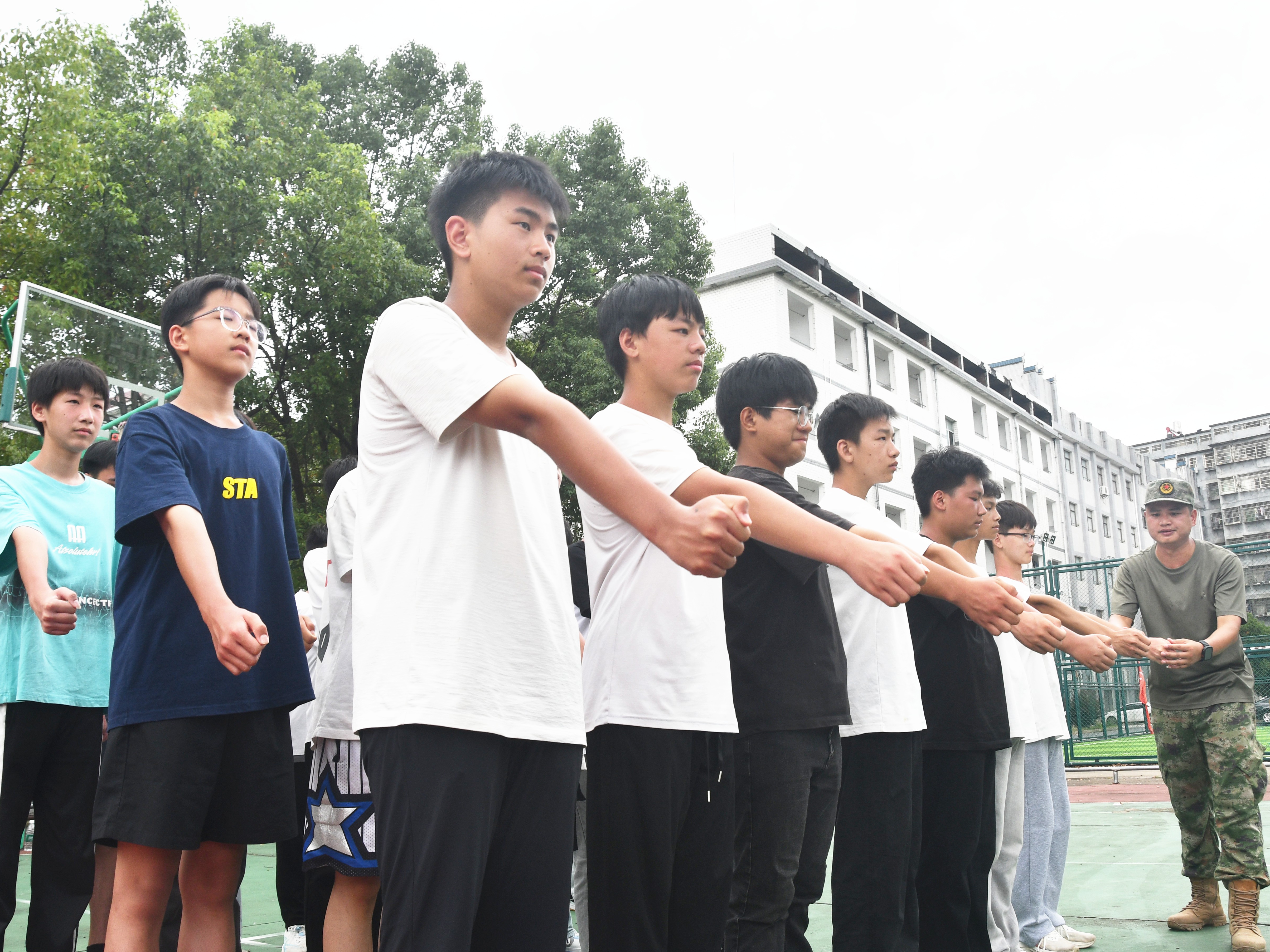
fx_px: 1101
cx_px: 690
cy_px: 474
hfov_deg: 59.9
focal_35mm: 30
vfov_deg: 46.8
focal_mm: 18
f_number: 7.1
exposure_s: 1/250
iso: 200
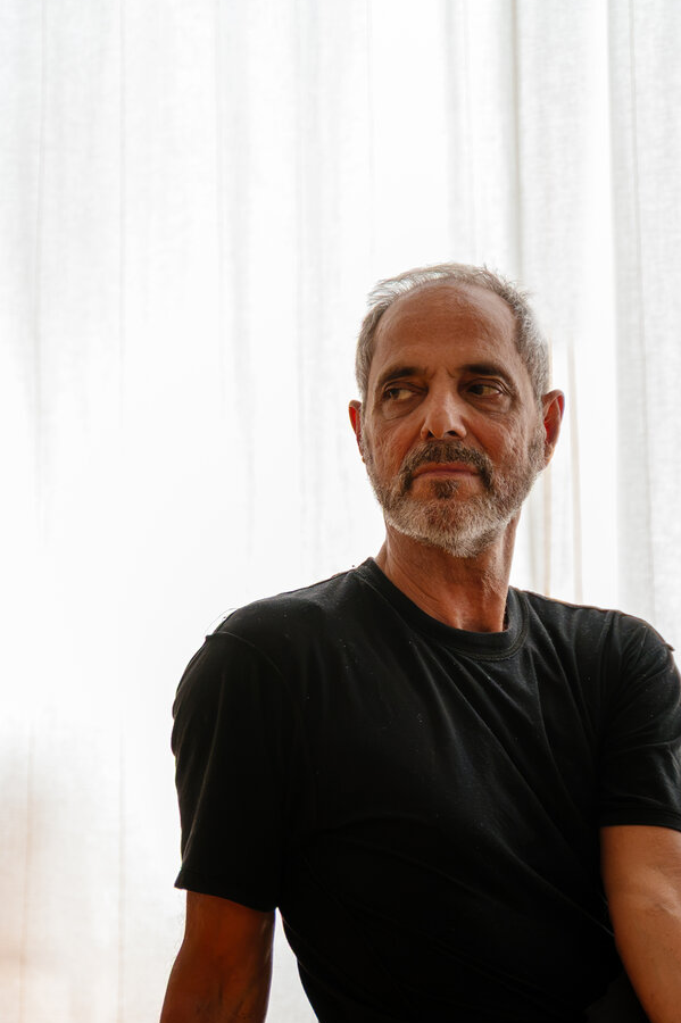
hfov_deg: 12.2
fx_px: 3181
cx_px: 487
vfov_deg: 18.2
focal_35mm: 112
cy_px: 629
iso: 2500
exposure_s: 1/250
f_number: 2.8
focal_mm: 63
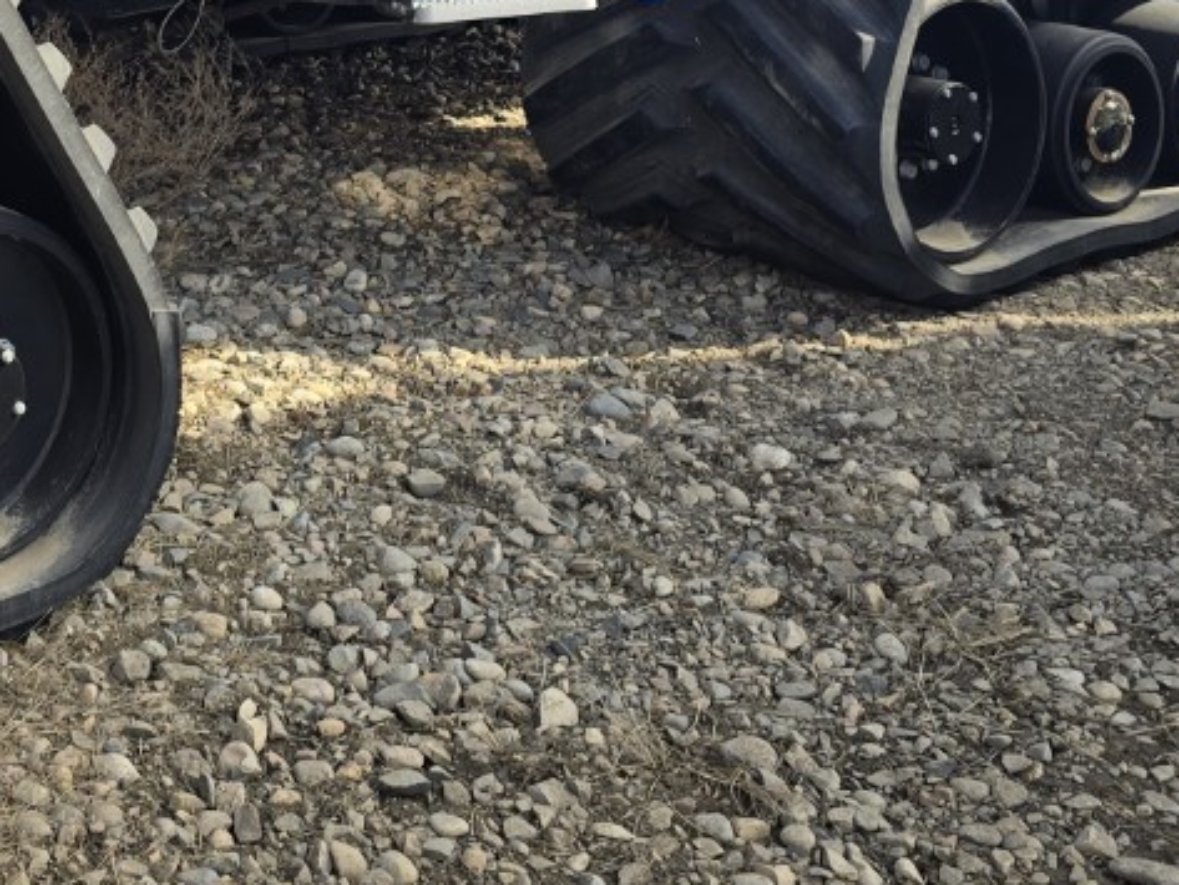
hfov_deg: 26.0
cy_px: -254
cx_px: -65
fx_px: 2385
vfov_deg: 19.4
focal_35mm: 70
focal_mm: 6.3
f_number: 1.7
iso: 12
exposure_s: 1/360
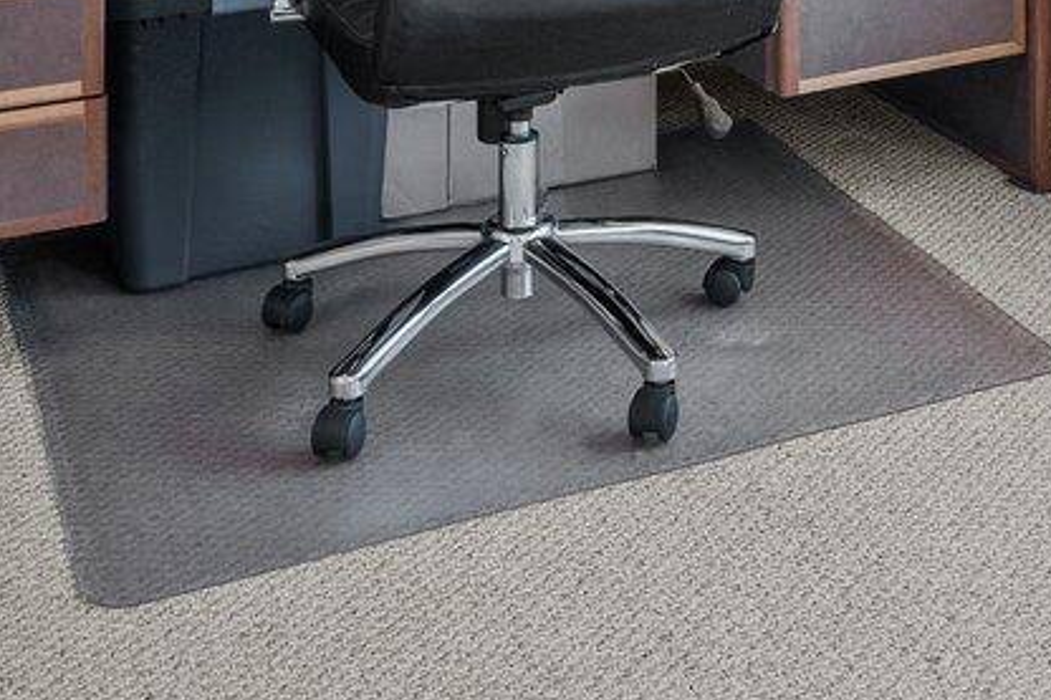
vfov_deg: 16.5
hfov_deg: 28.3
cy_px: -565
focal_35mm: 69
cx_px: 925
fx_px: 2014
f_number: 8
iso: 400
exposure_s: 1/10
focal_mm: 14
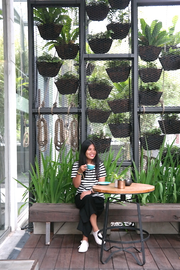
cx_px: 90
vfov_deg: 44.5
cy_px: 135
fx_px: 330
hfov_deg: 30.5
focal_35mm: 44
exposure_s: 1/50
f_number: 4
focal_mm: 29
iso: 1600
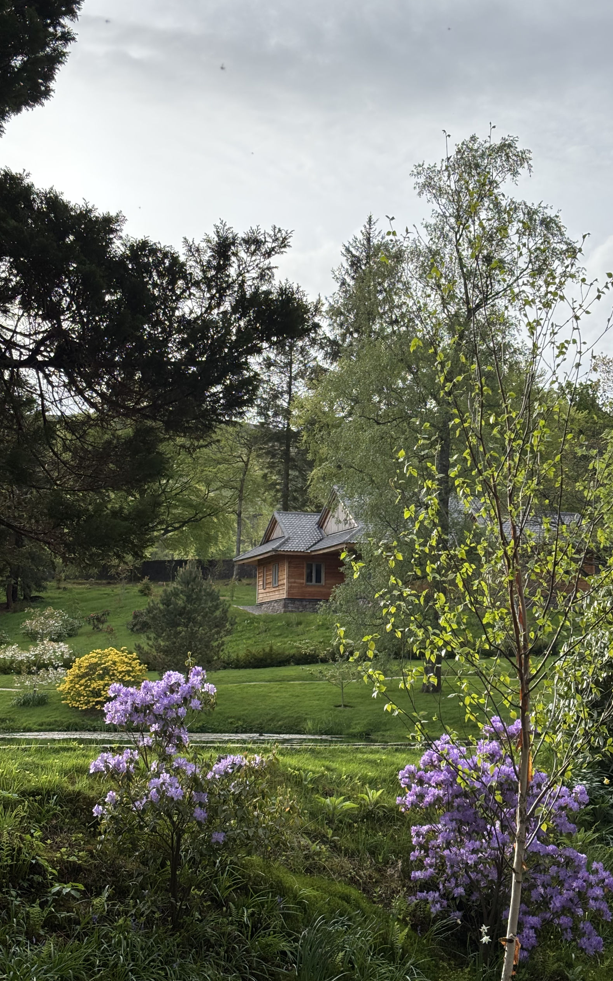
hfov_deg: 23.1
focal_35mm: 56
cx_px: 345
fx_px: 1497
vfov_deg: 36.3
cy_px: 490
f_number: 1.6
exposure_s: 1/1642
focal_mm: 6
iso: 32
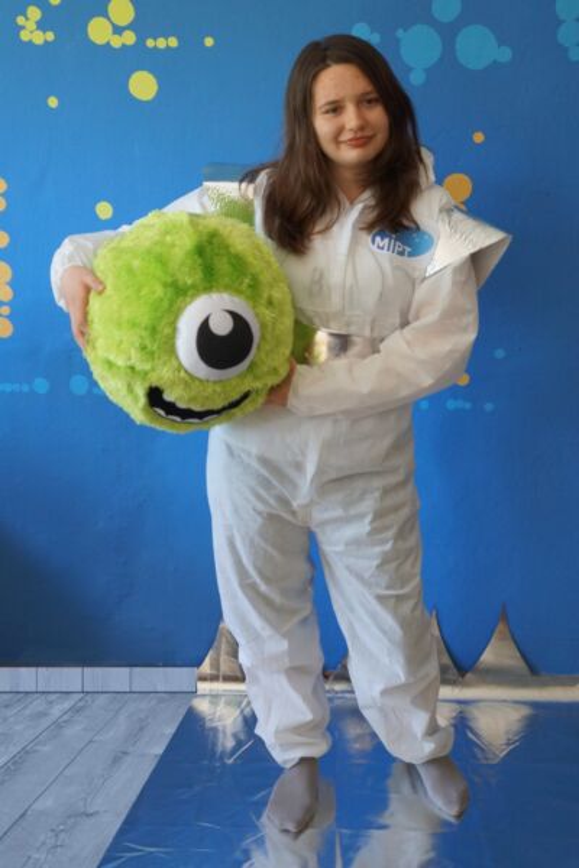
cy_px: 434
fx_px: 1013
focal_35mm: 42
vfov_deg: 46.4
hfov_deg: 31.9
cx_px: 290
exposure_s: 1/160
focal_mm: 28
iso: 800
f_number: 4
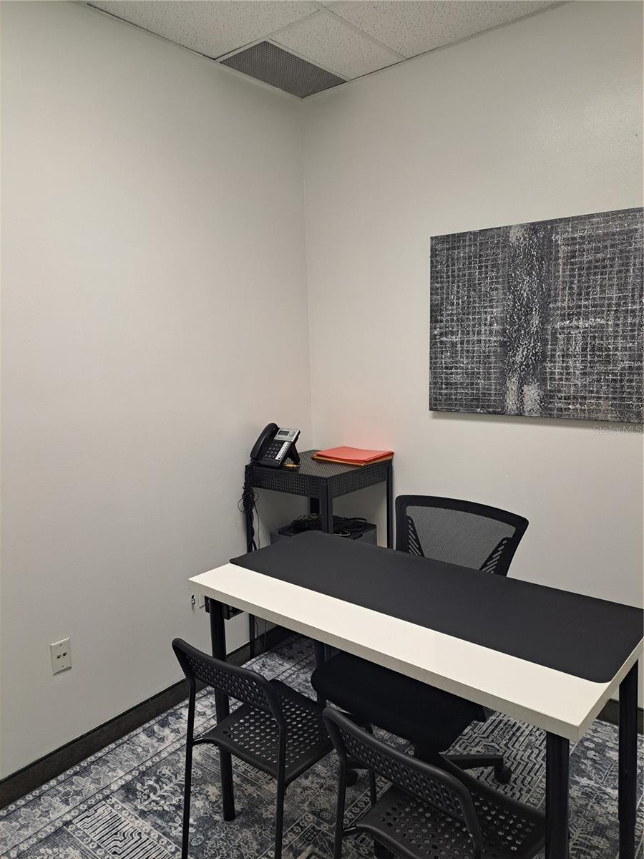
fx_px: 595
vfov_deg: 71.6
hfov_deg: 56.8
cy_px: 430
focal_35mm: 24
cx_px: 322
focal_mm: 5.23
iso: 100
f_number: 1.8
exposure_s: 1/60
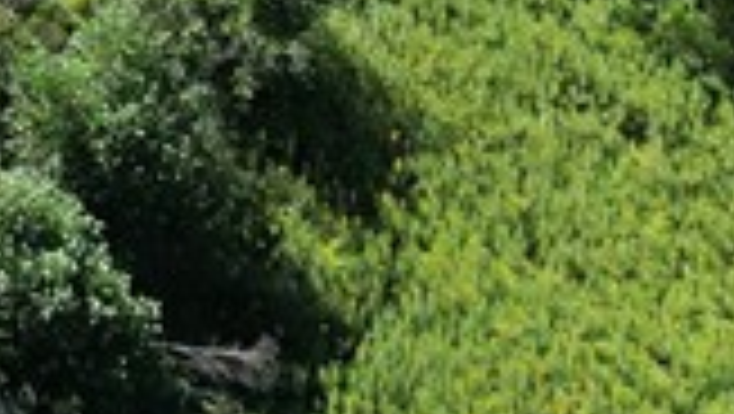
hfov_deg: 11.5
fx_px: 3195
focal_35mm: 164
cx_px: -833
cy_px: -1026
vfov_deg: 6.5
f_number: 1.7
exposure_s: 1/1250
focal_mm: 6.72
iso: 100
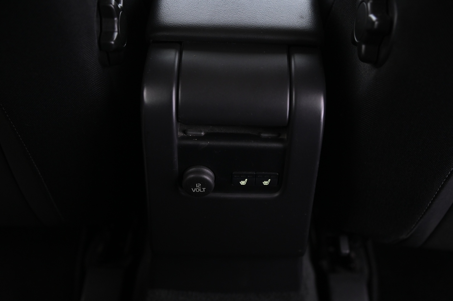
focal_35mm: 46
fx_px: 578
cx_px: 226
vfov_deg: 29.2
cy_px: 150
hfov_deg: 42.8
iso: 2000
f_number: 4
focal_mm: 46
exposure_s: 1/10
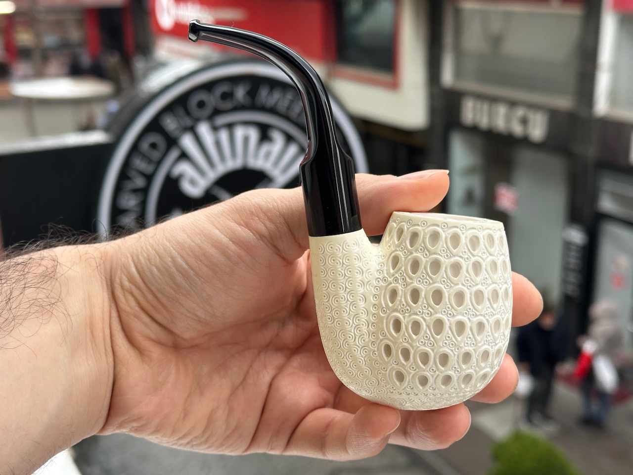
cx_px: 316
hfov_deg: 39.7
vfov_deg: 30.3
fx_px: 878
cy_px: 238
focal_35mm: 48
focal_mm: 6.86
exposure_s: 1/264
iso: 64
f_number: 1.78
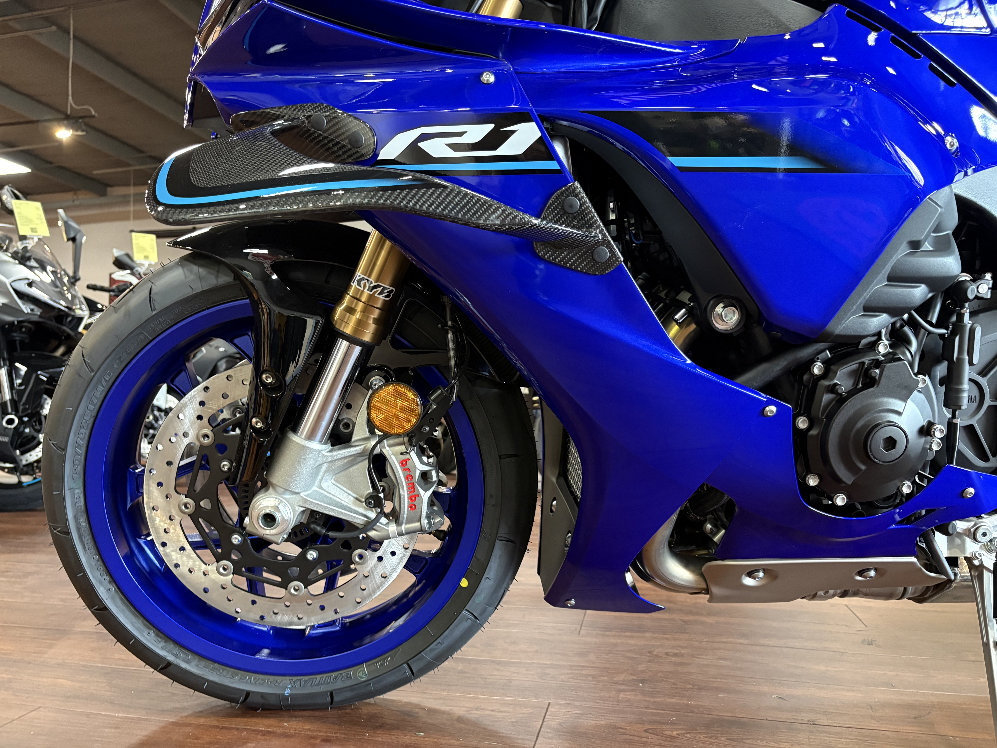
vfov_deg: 53.1
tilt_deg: +2.5
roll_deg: +0.4
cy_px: 374
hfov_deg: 67.3
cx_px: 498
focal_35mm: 26
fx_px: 749
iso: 500
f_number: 1.6
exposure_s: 1/30
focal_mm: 5.96
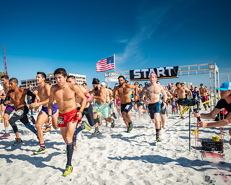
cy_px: 97
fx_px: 239
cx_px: 102
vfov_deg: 42.3
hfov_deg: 51.4
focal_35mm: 35
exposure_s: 1/4000
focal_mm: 28
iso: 360
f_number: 2.8
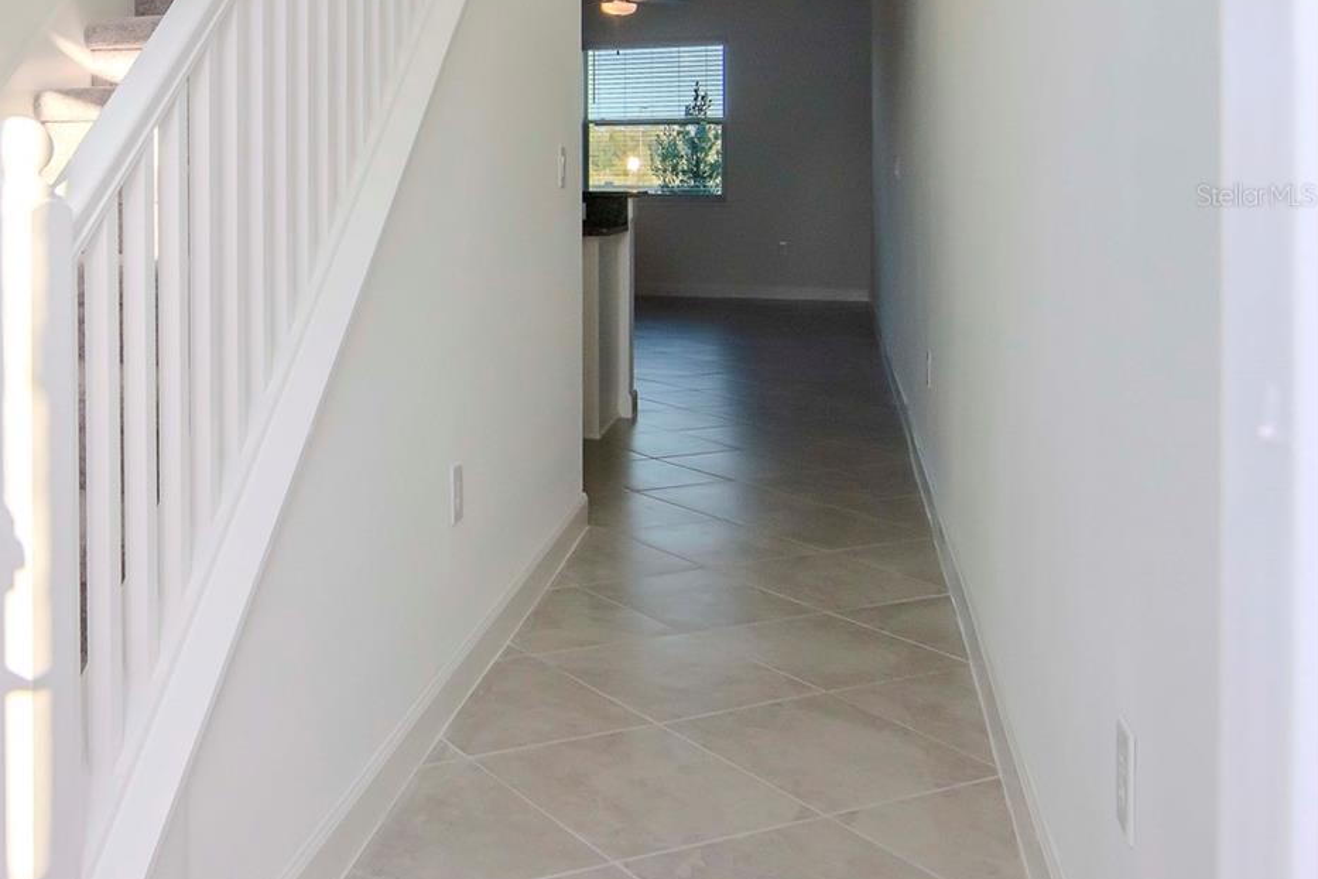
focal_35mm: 36
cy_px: 195
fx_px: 1318
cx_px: 192
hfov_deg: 48.8
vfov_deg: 35.8
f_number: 9
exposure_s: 1/200
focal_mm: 14
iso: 640
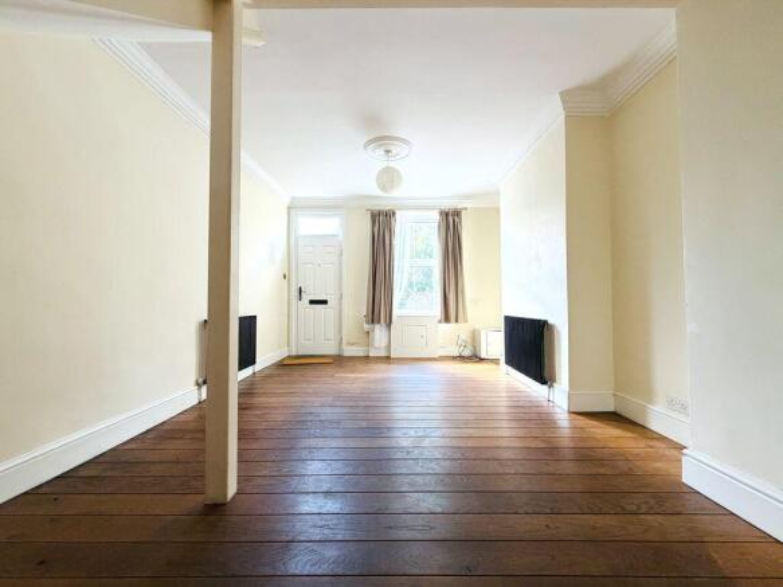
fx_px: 317
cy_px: 294
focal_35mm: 14
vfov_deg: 85.7
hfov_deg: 102.1
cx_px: 392
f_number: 2.2
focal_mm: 2.22
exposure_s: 1/121
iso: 320
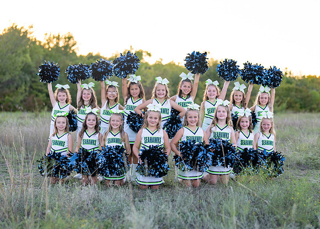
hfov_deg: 30.4
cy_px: 120
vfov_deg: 22.0
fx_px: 588
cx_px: 172
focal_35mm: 65
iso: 100
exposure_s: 1/400
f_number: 1.6
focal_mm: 50
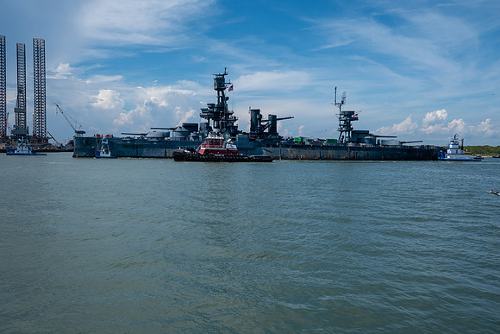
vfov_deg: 37.9
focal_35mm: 35
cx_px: 250
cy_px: 167
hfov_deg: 54.4
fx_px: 486
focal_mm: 23.5
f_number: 9
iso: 160
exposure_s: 1/680
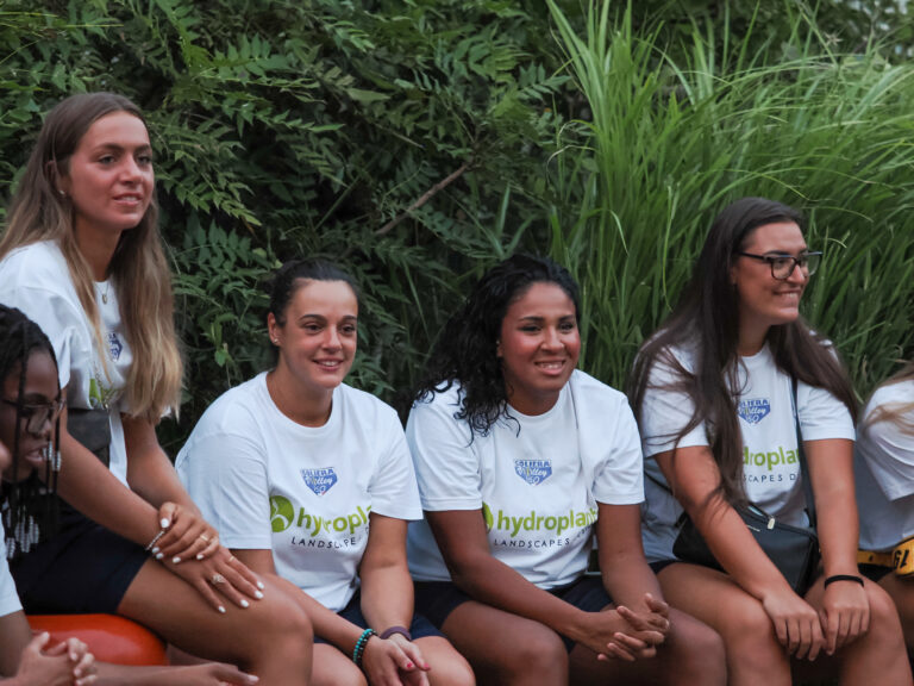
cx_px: 457
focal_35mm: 128
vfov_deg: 11.6
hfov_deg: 15.4
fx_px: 3380
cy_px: 343
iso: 6400
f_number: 2.8
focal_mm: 64
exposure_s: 1/250
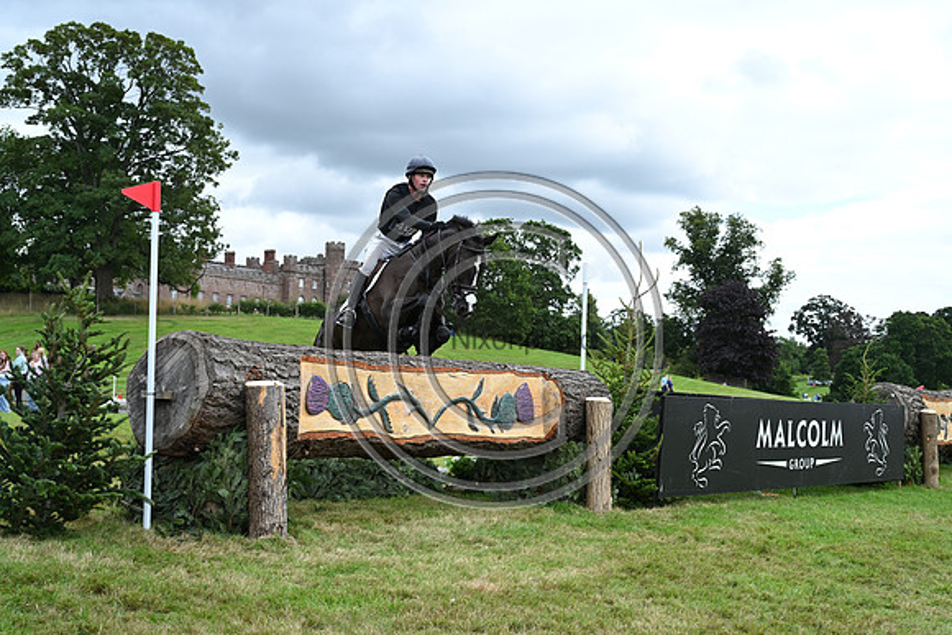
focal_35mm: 50
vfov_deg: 27.0
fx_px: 1322
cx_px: 476
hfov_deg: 39.6
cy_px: 318
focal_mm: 50
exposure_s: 1/1250
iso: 640
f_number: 5.6
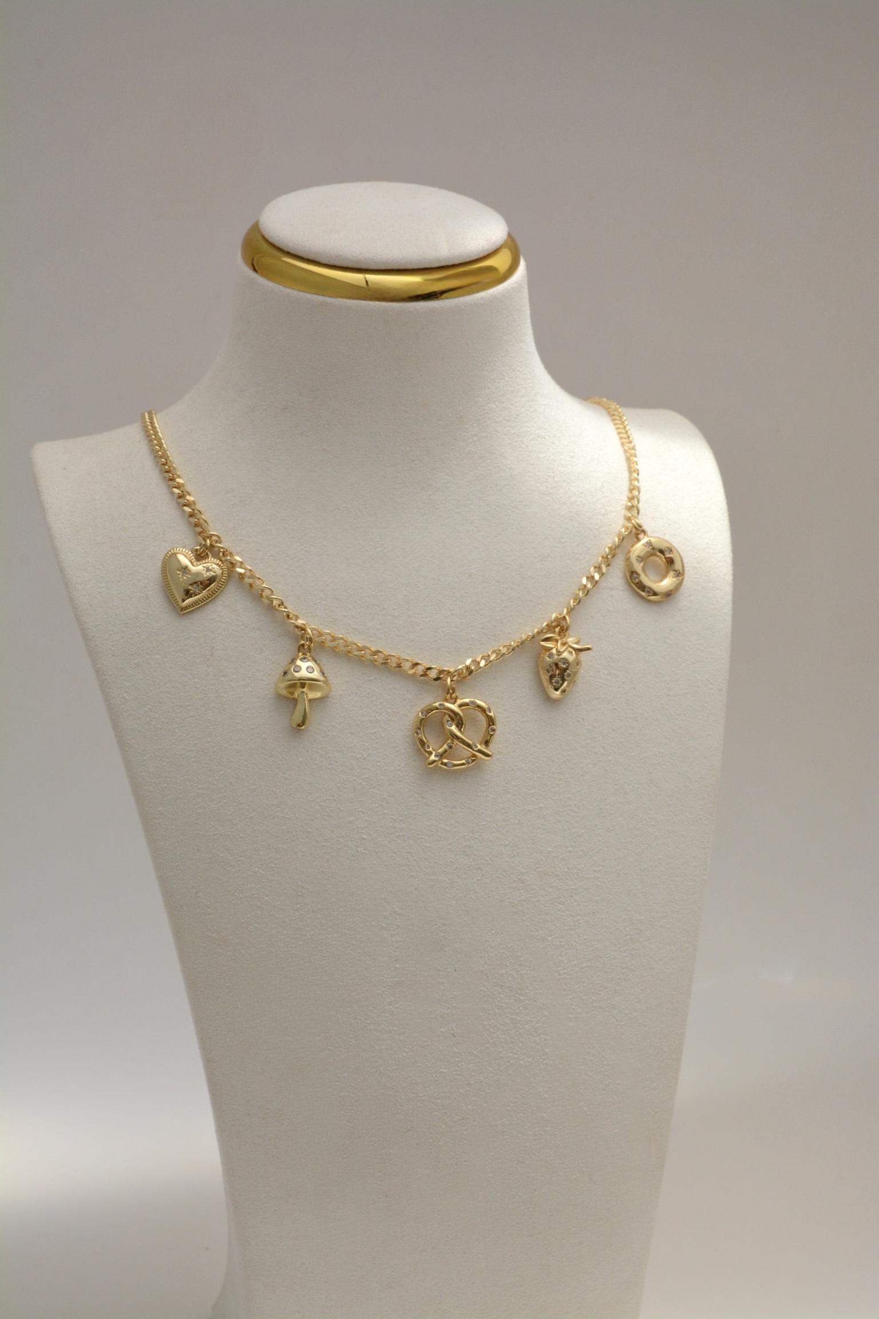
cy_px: 660
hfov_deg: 21.6
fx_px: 2307
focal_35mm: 63
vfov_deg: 31.9
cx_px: 440
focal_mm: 42
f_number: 16
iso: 1000
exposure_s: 1/1000
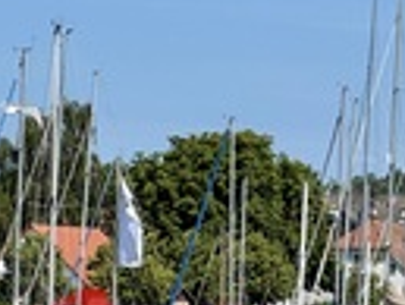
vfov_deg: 5.3
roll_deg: +0.2
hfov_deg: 6.9
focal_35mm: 279
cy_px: 219
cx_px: 703
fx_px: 3267
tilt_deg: +2.2
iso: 25
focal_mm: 9
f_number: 2.8
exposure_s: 1/995
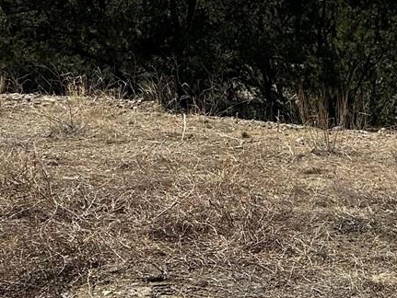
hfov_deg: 21.9
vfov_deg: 16.1
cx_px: 263
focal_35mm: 89
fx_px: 1022
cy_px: -32
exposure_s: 1/8197
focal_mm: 6.86
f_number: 1.78
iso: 80
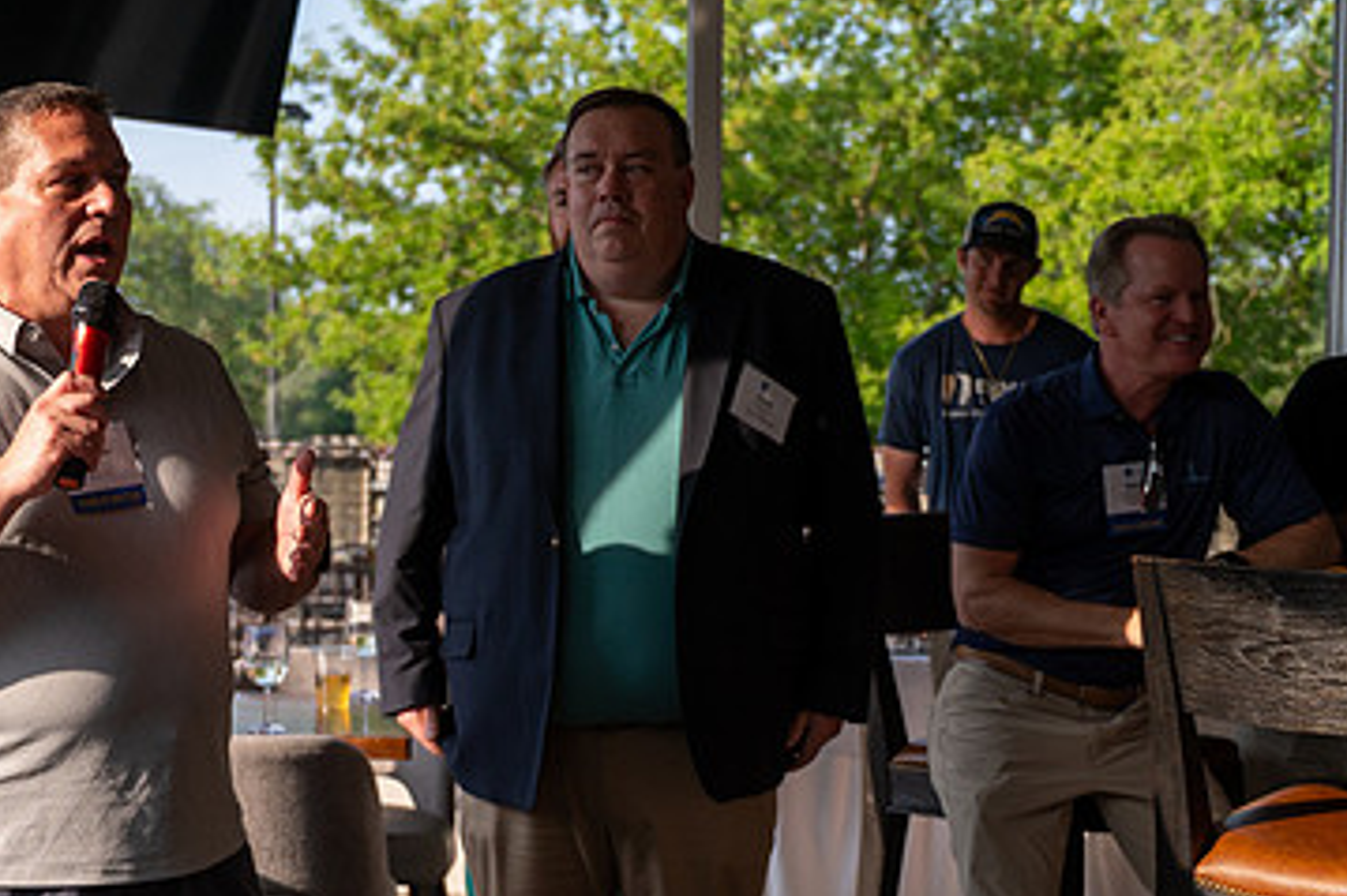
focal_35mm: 63
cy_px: 529
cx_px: 484
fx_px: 2356
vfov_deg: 21.5
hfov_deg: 31.7
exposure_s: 1/1600
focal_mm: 39
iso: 640
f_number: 4
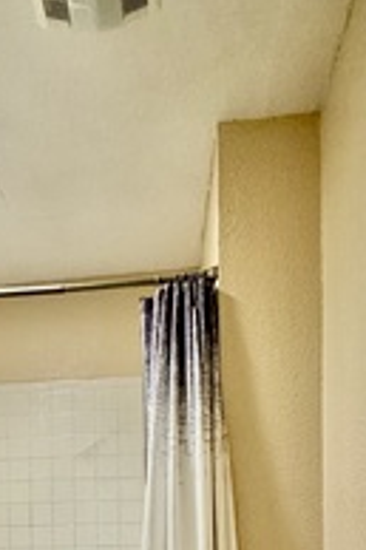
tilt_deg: -0.6
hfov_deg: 36.2
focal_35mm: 36
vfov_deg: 43.7
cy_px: 576
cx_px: 108
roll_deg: +1.0
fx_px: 550
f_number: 2.2
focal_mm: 2.22
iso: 400
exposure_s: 1/60
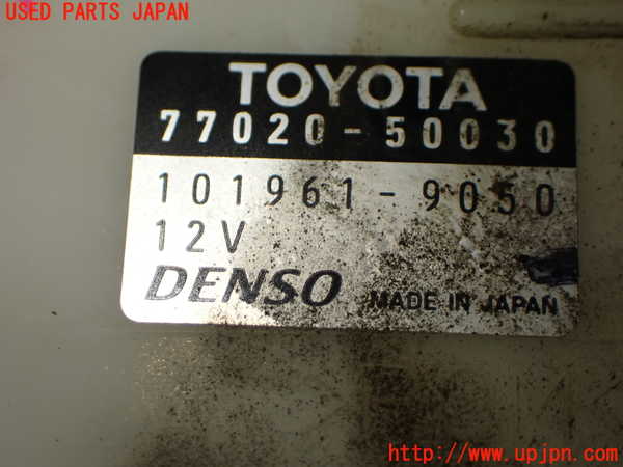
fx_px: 1116
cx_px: 312
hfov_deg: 31.2
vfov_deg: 23.7
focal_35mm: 62
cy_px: 234
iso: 250
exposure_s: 1/250
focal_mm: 11.09
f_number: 3.6
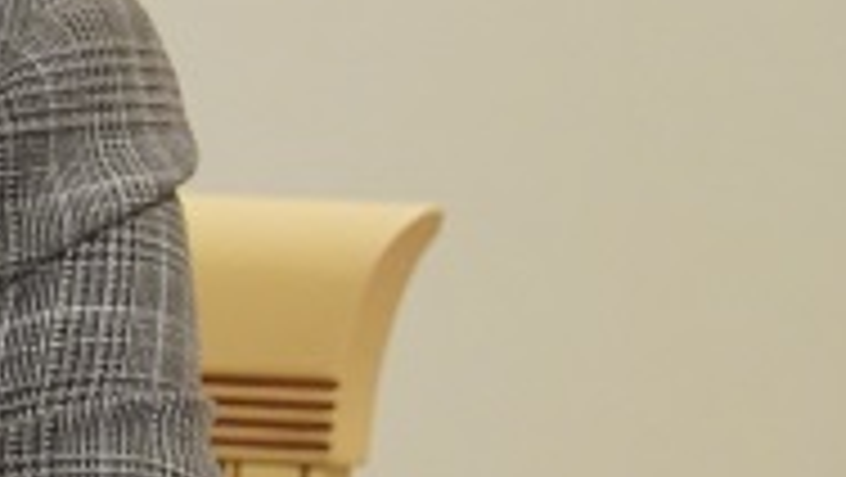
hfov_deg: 3.1
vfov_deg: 1.8
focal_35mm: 685
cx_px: -796
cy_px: 112
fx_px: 15364
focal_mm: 91
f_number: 4
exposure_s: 1/160
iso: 1600
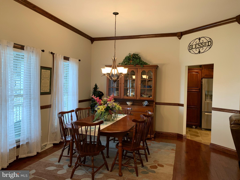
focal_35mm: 26
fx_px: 180
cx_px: 120
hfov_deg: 67.3
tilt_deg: +2.2
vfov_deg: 53.1
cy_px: 90
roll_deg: -3.1
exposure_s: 1/60
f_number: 1.8
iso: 125
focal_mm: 4.25
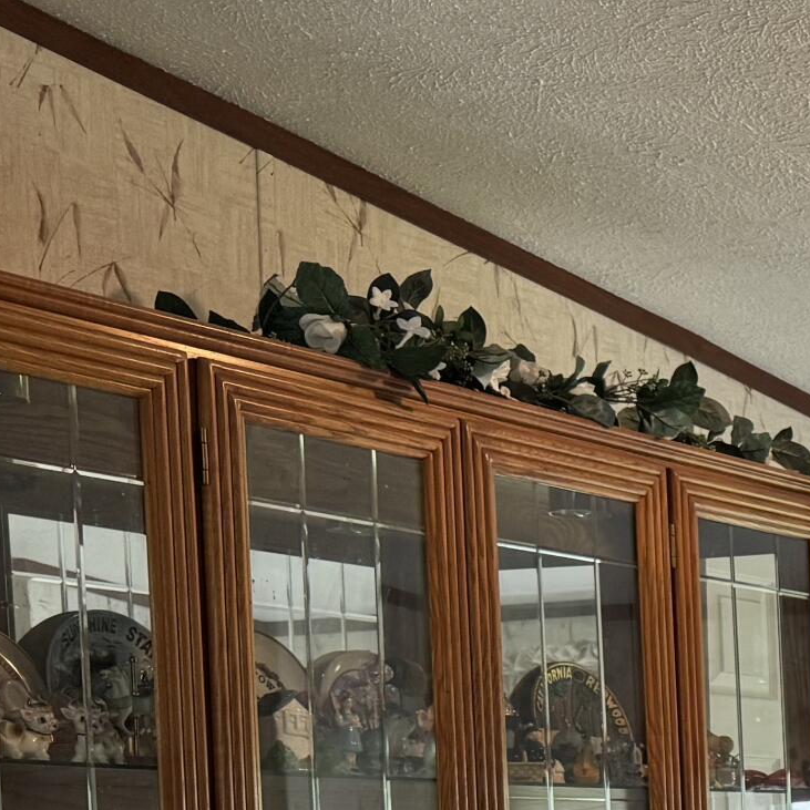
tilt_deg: -5.5
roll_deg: +0.3
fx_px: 2303
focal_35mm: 87
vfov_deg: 18.6
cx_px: 1367
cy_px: 1031
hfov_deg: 17.1
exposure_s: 1/120
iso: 200
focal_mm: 6.76
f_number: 1.78
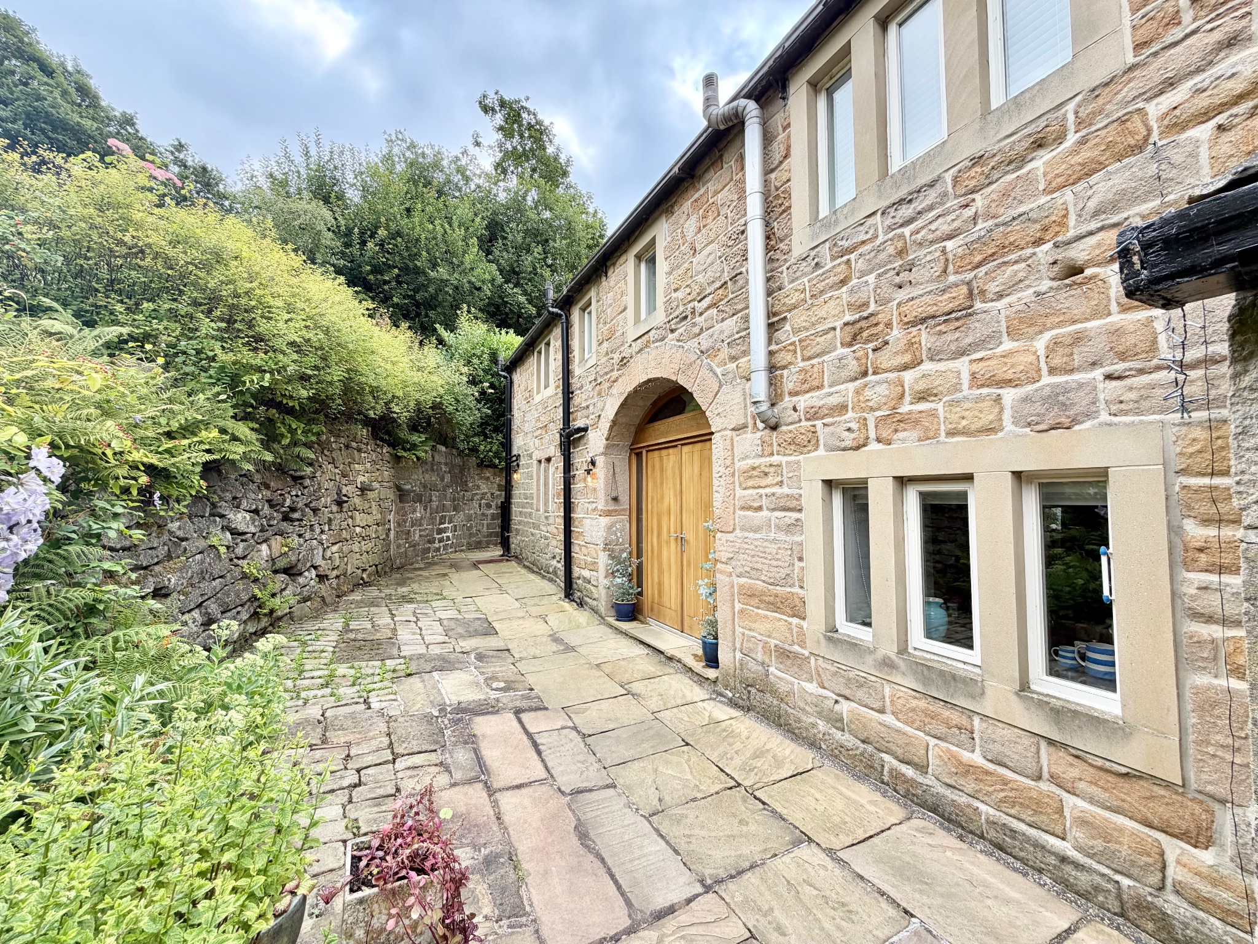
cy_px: 472
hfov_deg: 102.1
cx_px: 629
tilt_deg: +2.5
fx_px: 509
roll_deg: +0.1
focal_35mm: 14
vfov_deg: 85.7
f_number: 2.2
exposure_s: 1/502
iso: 64
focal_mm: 2.22
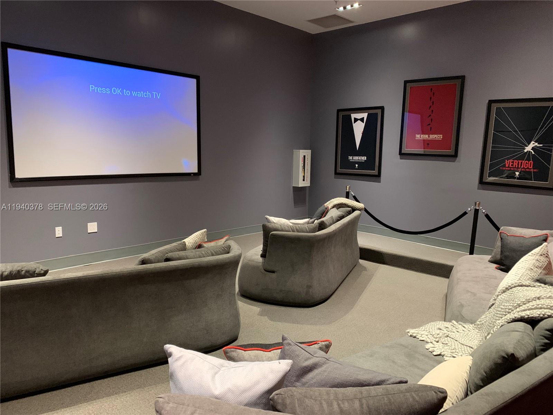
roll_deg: -1.3
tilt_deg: -7.6
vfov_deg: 53.1
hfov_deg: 67.3
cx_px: 276
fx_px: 415
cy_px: 208
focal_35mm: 26
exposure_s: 1/31
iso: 400
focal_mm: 4.25
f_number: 1.8
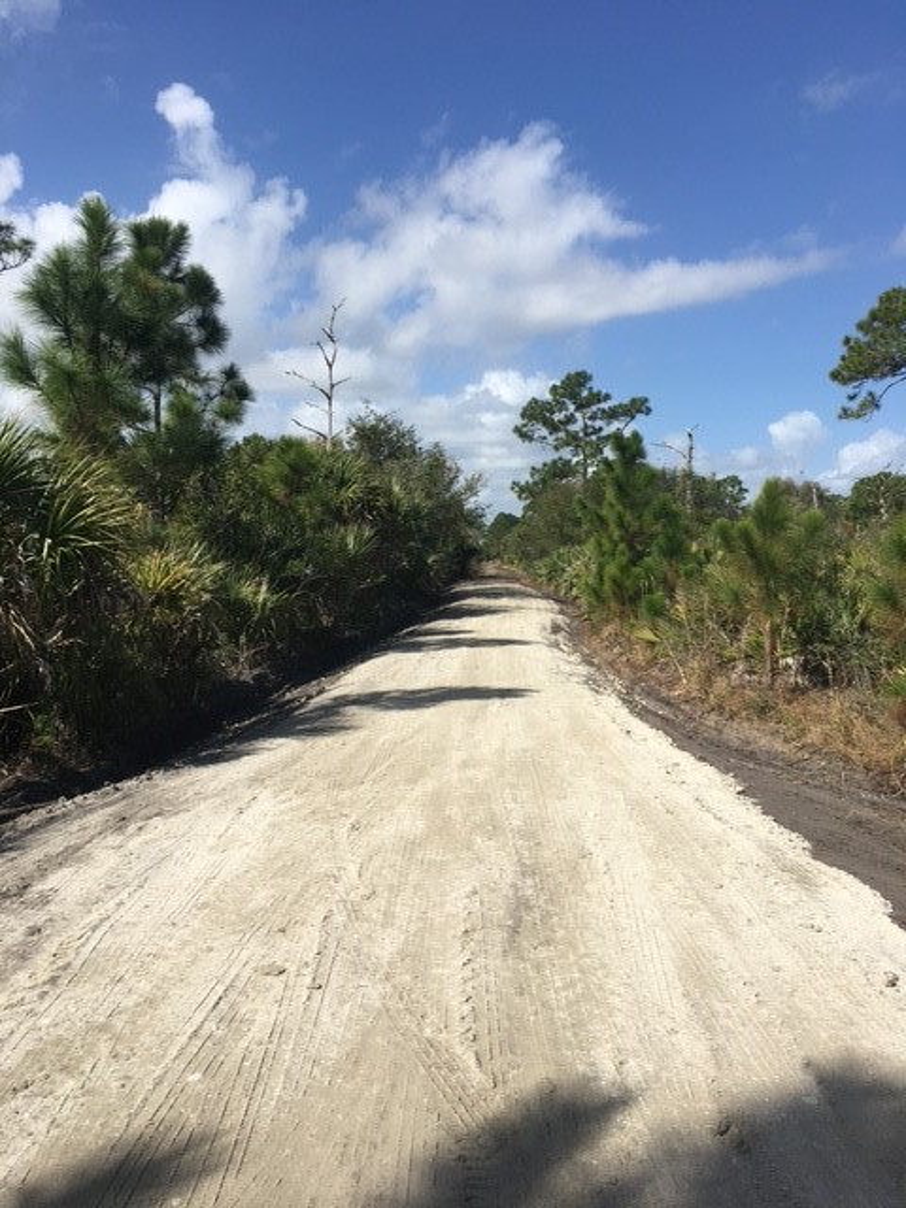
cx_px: 453
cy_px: 604
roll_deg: -1.5
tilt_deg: -2.6
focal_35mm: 29
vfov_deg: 61.7
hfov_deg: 48.2
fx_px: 1012
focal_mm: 4.15
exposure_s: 1/2137
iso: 25
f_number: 2.2
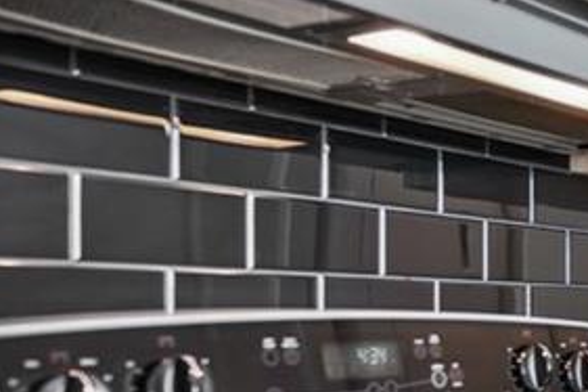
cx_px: 850
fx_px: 1012
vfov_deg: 21.6
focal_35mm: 62
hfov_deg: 25.5
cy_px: 308
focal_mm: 17
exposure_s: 1/40
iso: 400
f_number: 2.8
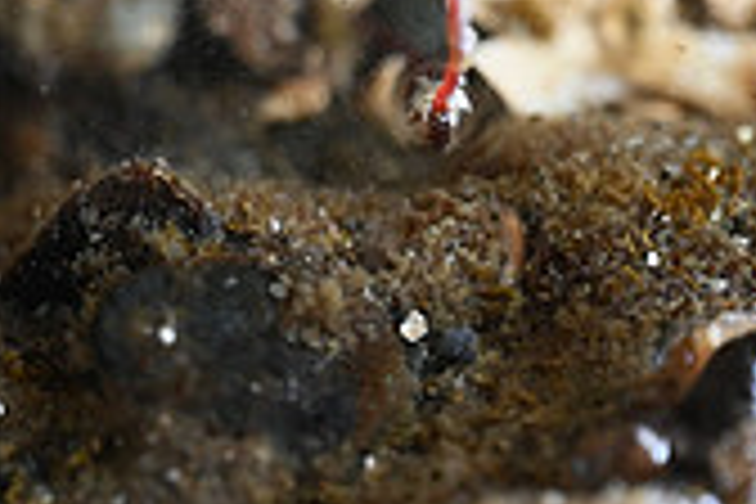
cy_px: 308
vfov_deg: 3.8
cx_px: -176
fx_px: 7601
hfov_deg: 5.7
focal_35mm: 362
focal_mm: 105
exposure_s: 1/125
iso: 560
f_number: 3.2
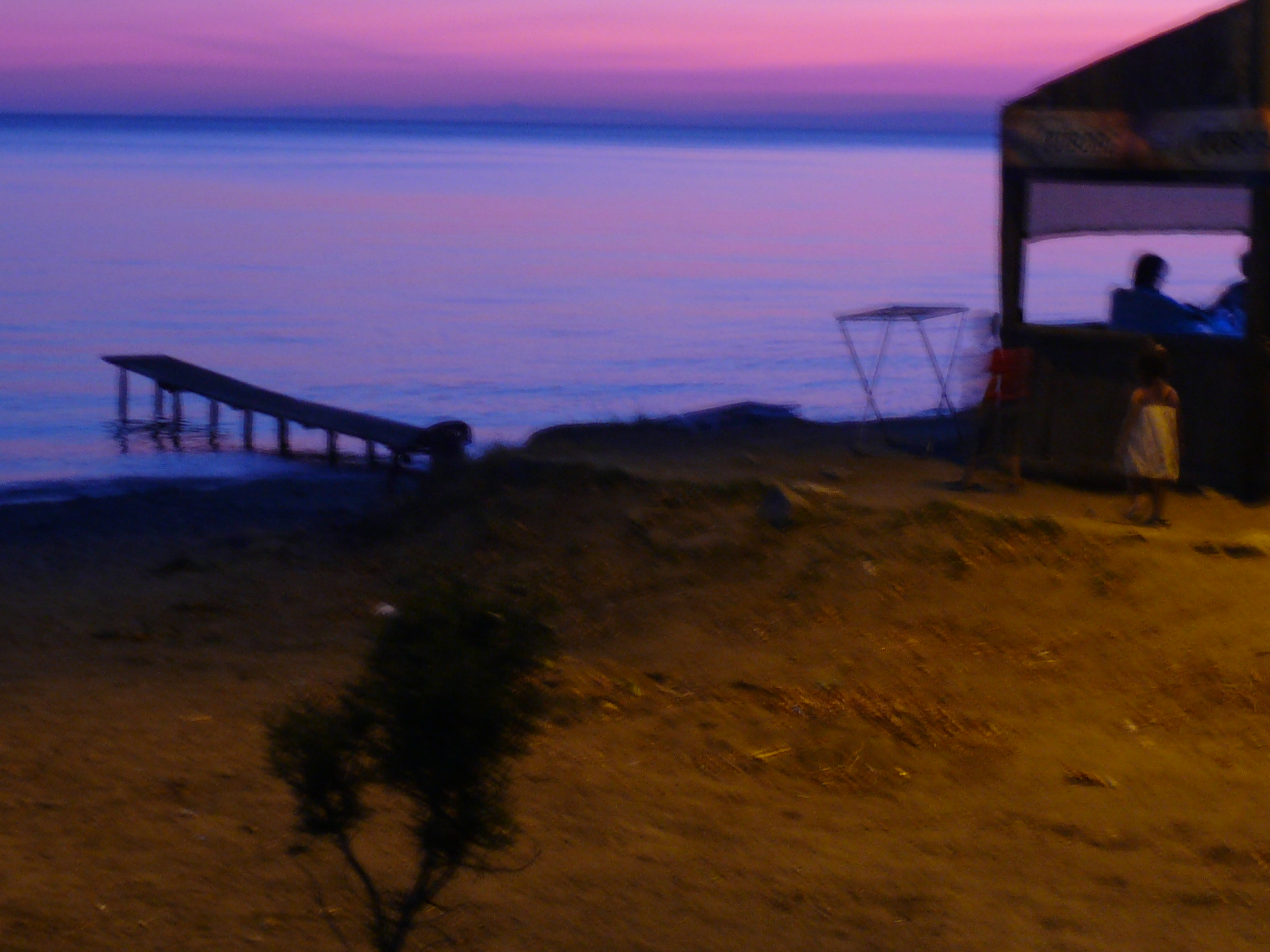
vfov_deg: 22.4
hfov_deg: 29.7
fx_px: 2385
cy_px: 251
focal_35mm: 65
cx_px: 485
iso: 100
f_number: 2.8
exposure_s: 1/2
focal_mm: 7.4
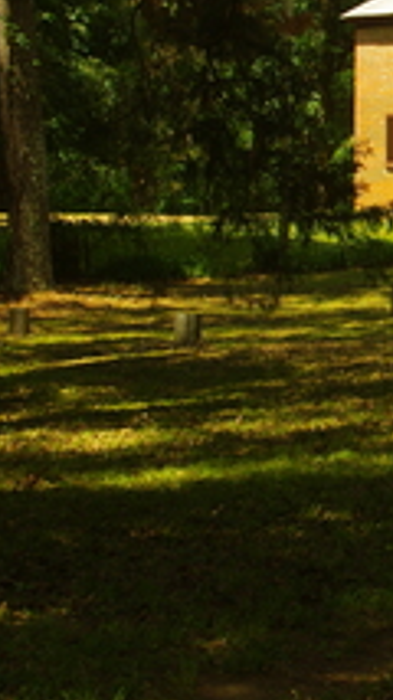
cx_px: 648
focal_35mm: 115
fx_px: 2136
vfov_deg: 18.5
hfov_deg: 10.1
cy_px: 159
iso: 100
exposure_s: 1/80
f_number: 7.1
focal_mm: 28
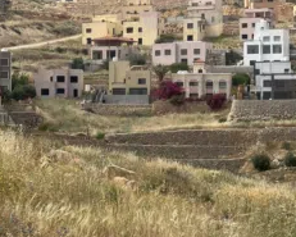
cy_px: 79
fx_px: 1139
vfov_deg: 11.9
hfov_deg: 14.8
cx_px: 164
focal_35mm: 130
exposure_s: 1/708
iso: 32
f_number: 2.8
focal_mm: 9
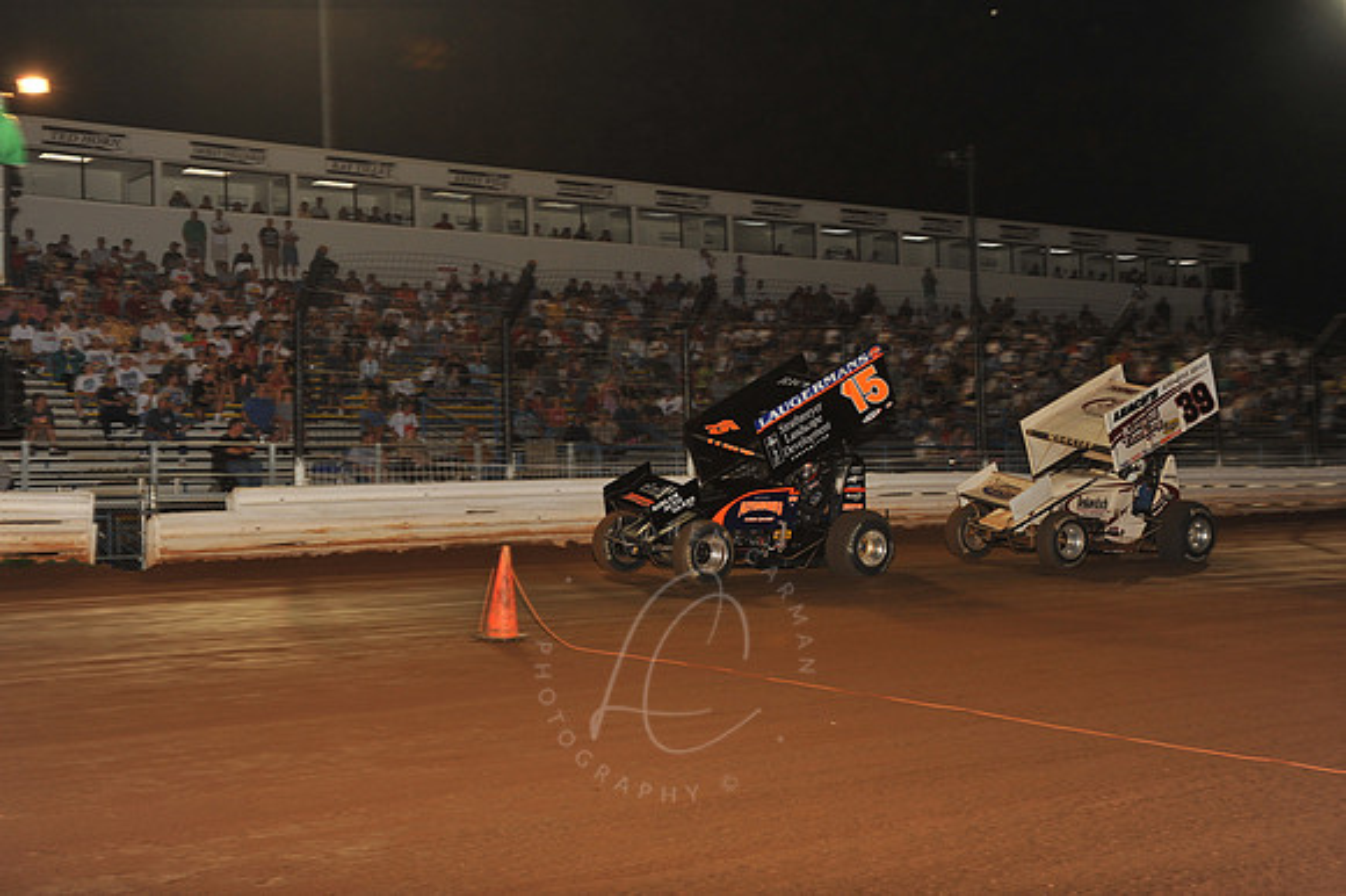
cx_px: 673
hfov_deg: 39.6
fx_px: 1868
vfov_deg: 27.0
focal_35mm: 50
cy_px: 448
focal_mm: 50
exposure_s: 1/320
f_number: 6.3
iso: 800
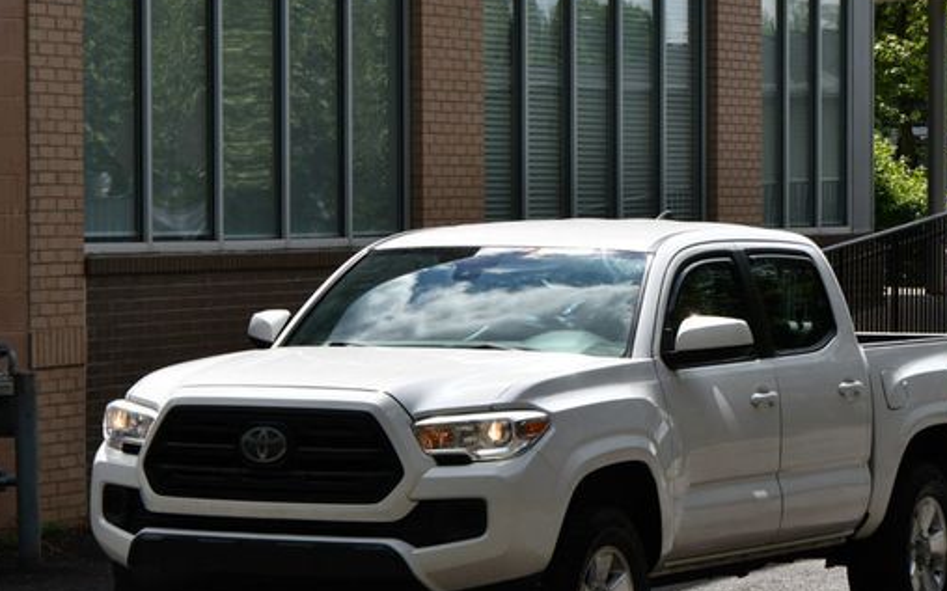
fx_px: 4076
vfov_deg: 8.3
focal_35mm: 158
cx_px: 526
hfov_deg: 13.3
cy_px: 373
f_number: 9
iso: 100
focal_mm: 82
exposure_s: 1/320
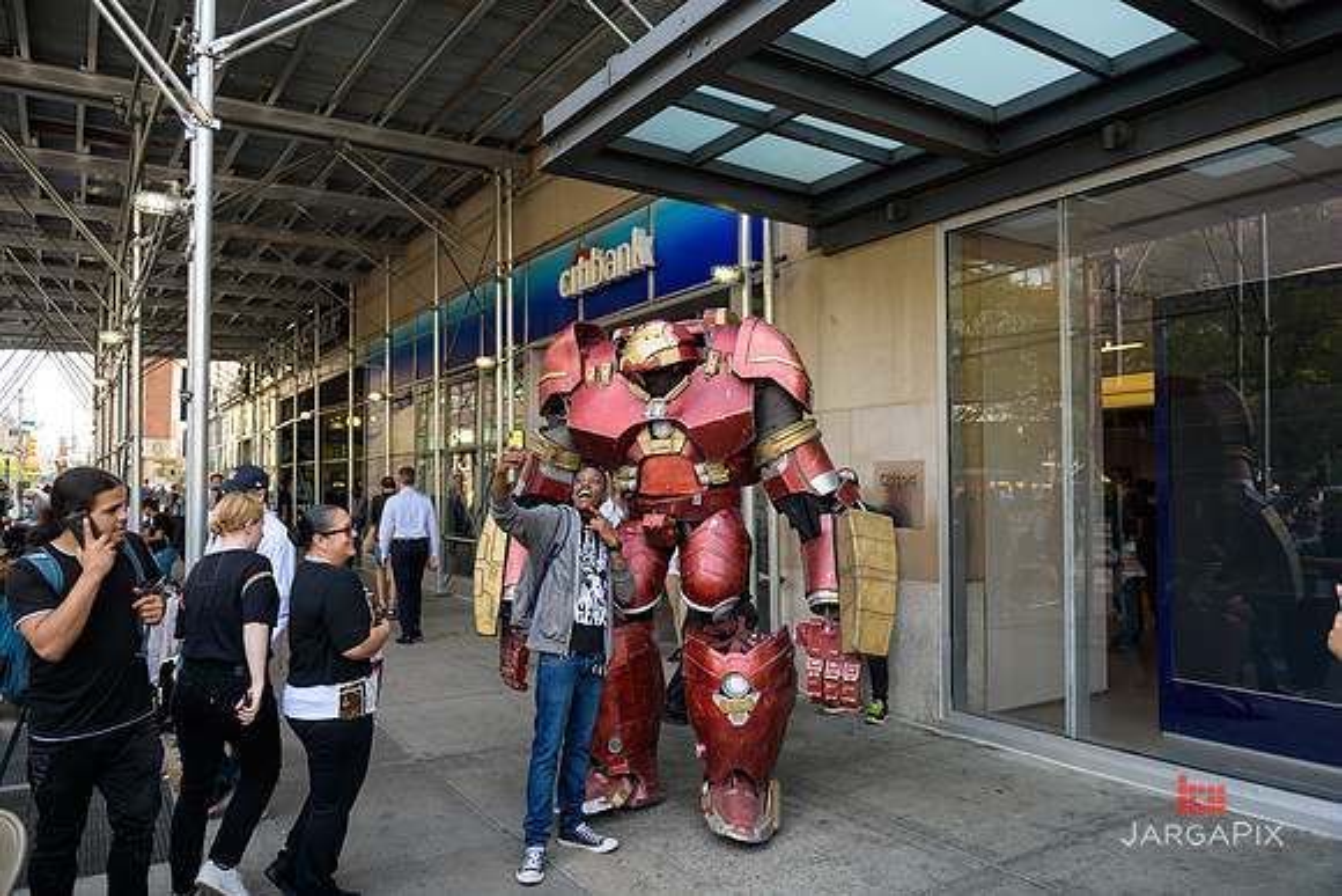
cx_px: 671
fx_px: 969
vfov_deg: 49.6
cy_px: 448
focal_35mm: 26
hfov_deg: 69.4
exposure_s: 1/250
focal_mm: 26
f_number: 3.2
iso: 200
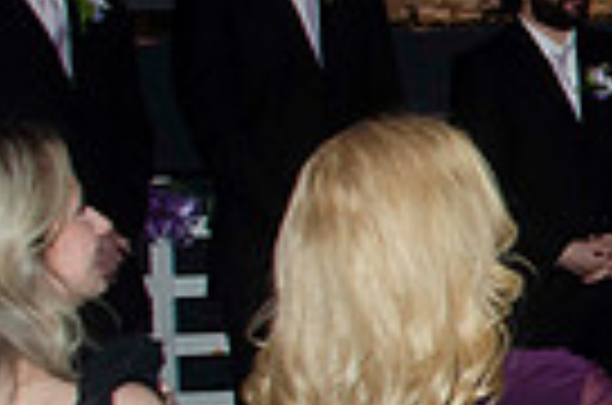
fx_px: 1950
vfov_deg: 11.8
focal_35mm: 115
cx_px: 1156
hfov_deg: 15.1
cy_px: 248
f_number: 5.6
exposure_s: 1/50
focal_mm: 18
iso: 800
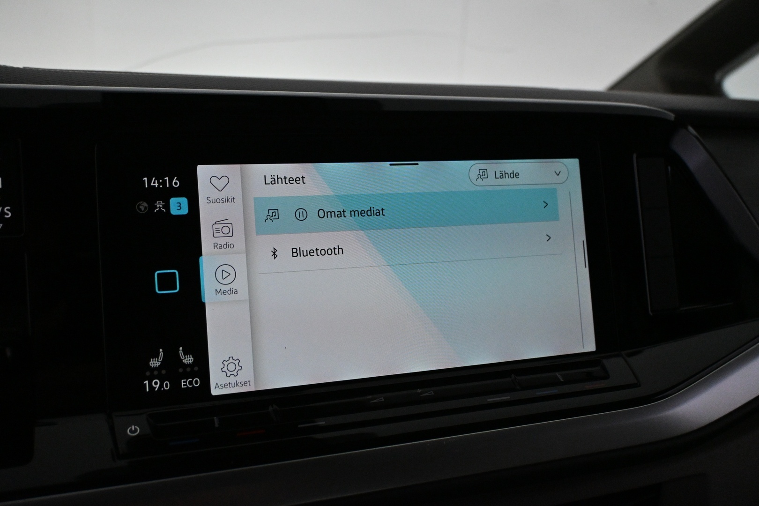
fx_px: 727
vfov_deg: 38.4
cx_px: 380
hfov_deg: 55.1
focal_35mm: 34
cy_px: 253
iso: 4000
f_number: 4.5
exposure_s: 1/500
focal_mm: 23
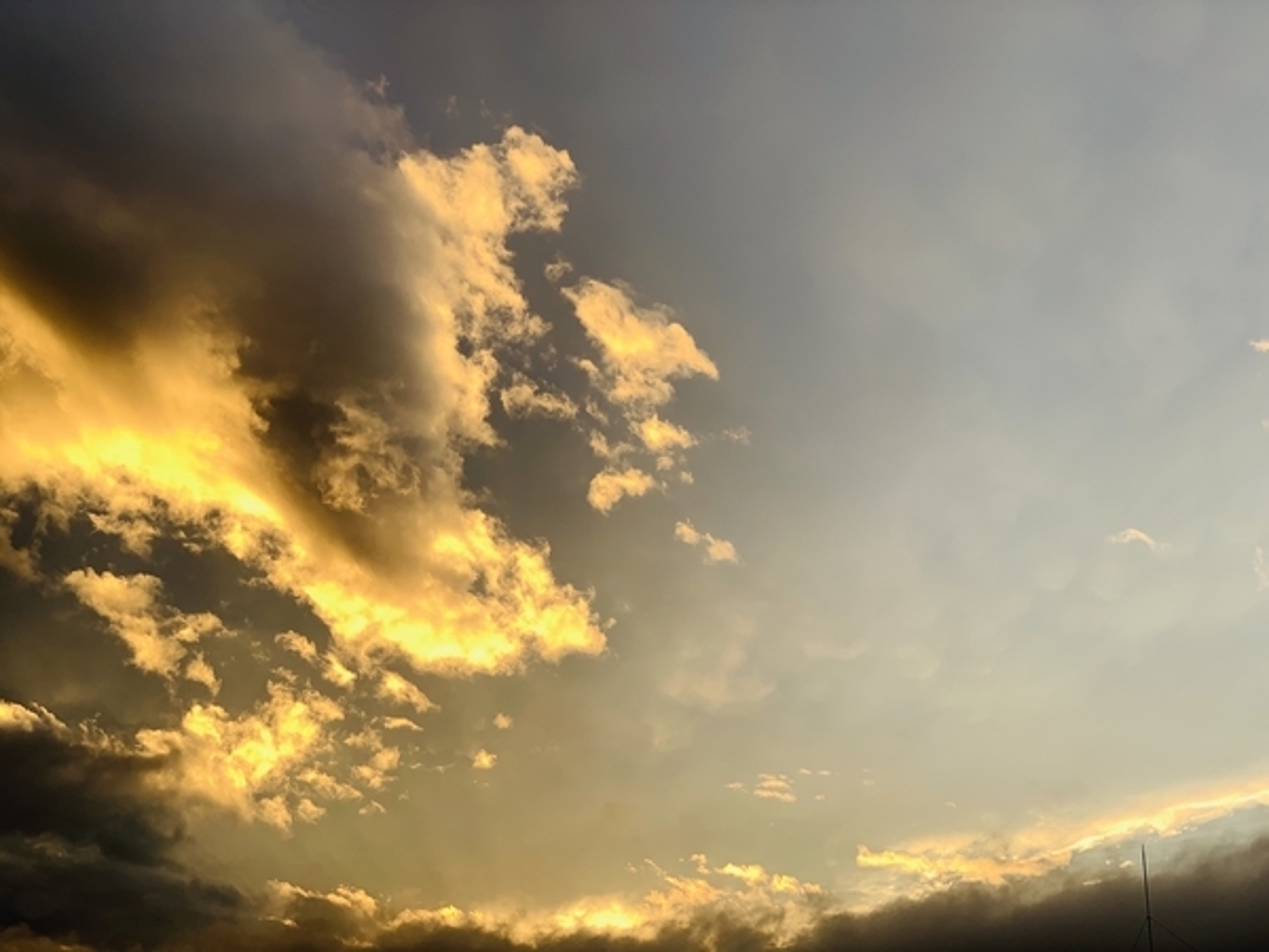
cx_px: 634
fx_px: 1906
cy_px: 476
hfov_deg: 36.8
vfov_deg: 28.0
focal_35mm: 52
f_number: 2.4
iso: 16
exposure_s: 1/173
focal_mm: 6
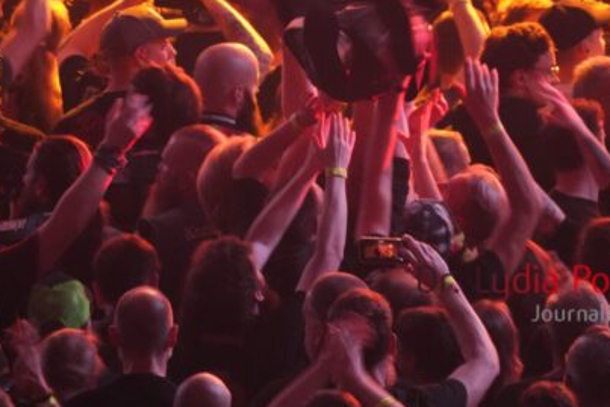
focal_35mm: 858
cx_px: 318
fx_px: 14543
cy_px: 23
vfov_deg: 1.6
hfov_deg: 2.4
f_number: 6.3
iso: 6400
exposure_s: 1/25
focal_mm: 300
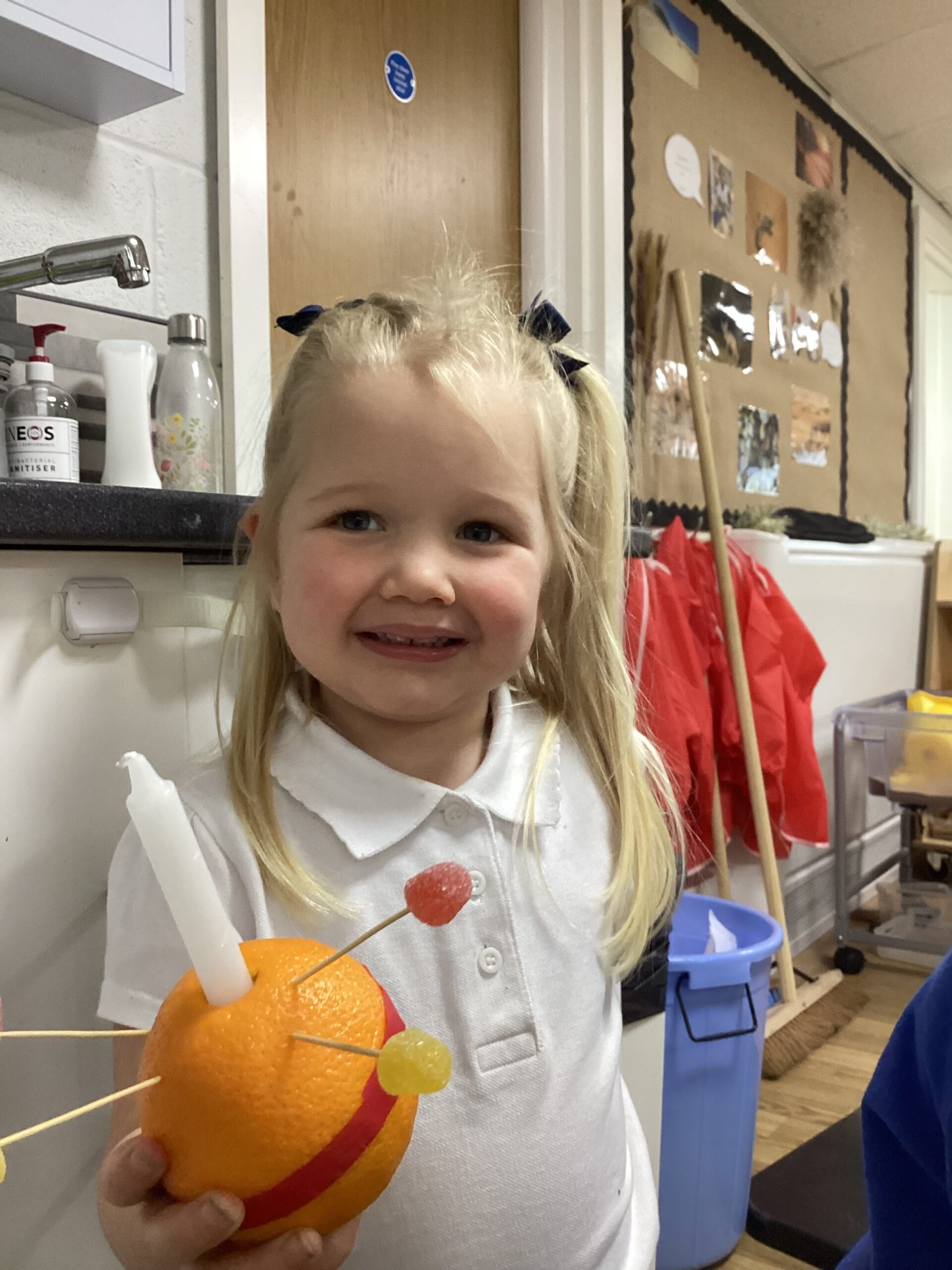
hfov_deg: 45.4
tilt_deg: -3.5
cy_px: 635
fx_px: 1137
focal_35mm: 31
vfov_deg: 58.4
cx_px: 476
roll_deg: +0.4
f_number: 2.4
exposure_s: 1/50
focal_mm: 3.3
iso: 200
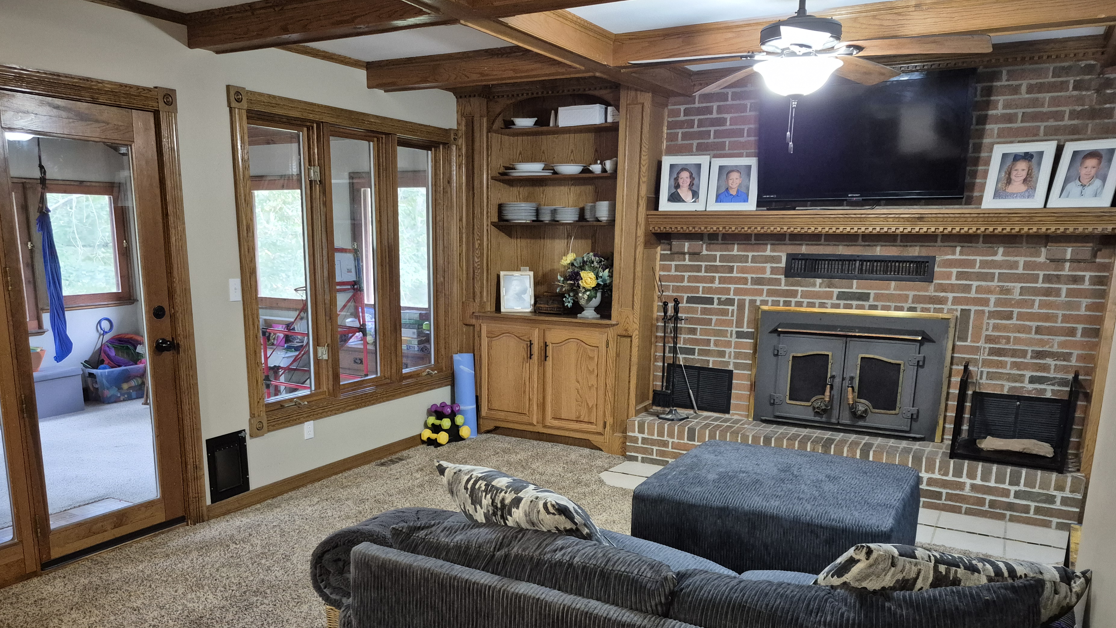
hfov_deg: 69.8
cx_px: 520
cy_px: 427
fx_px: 799
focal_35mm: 27
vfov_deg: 42.2
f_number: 1.8
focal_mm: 5.4
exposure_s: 1/60
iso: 1250
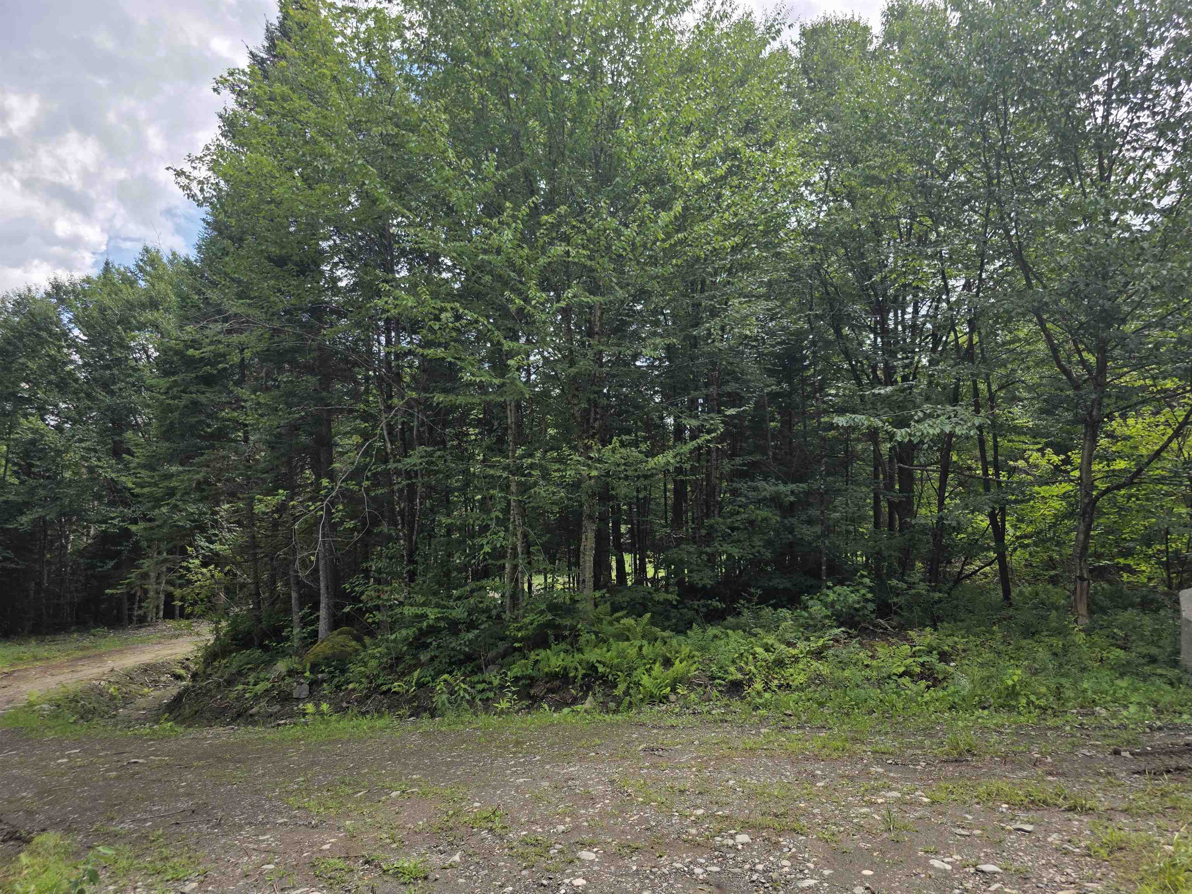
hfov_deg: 73.9
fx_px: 792
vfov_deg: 58.9
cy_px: 447
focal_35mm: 23
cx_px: 596
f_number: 1.7
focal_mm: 6.3
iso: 80
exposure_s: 1/3026
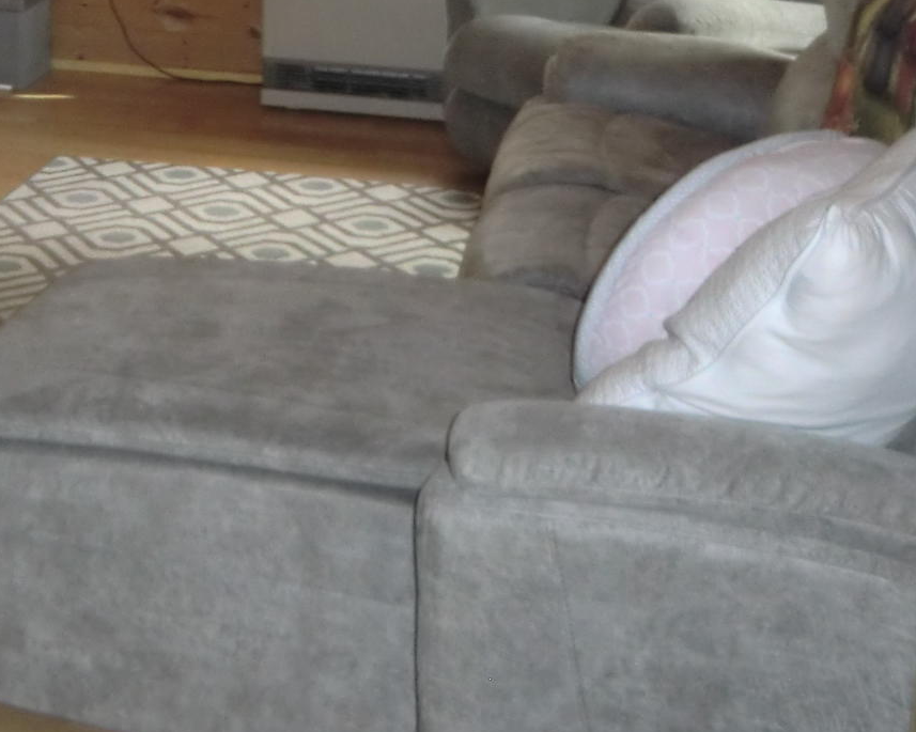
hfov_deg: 31.2
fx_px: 1518
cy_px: -31
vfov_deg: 25.5
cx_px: 11
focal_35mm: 56
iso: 400
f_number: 3.2
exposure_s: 1/60
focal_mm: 4.3
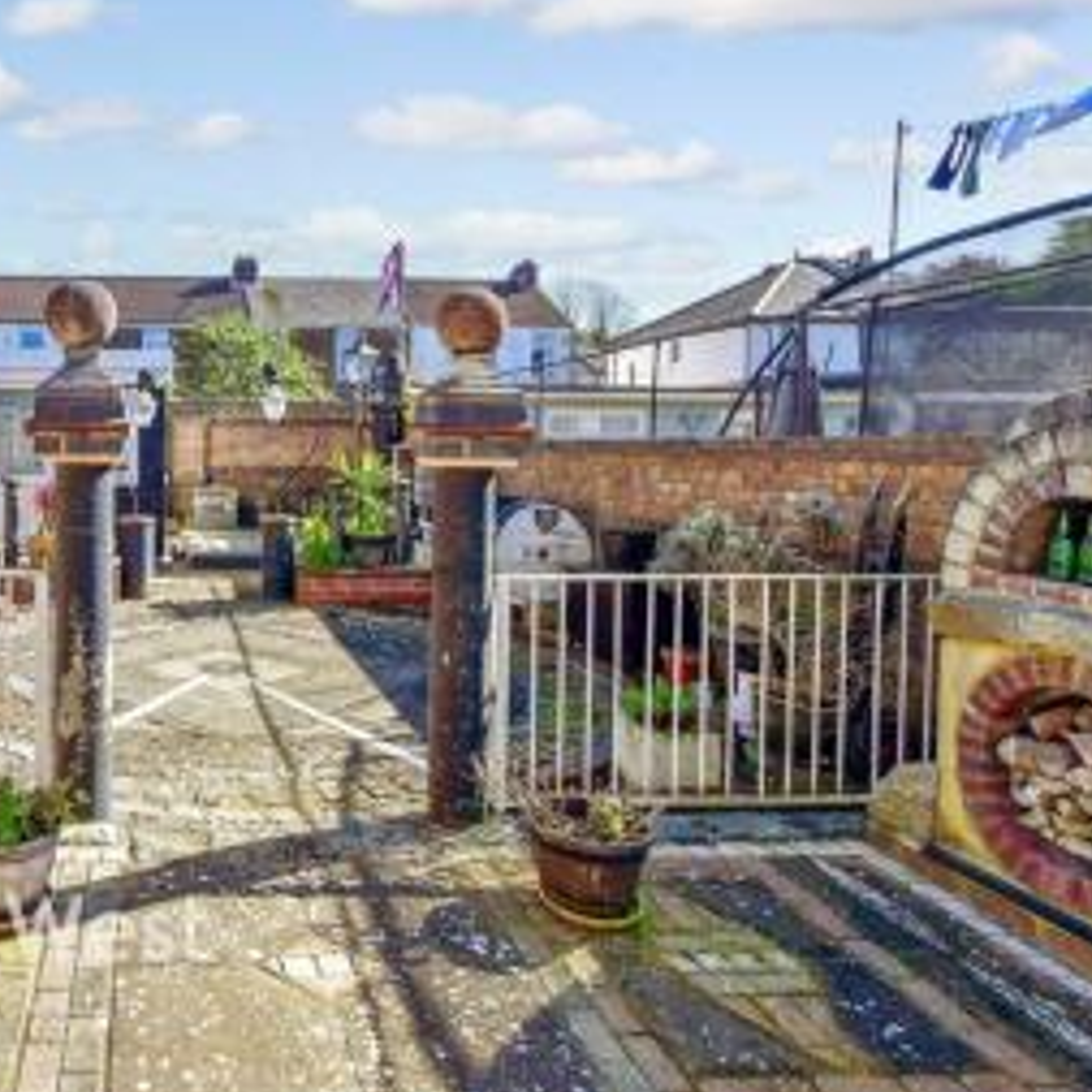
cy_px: 460
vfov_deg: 64.7
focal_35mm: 24
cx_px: 199
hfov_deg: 59.3
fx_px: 857
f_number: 8
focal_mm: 10
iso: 320
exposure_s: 1/320
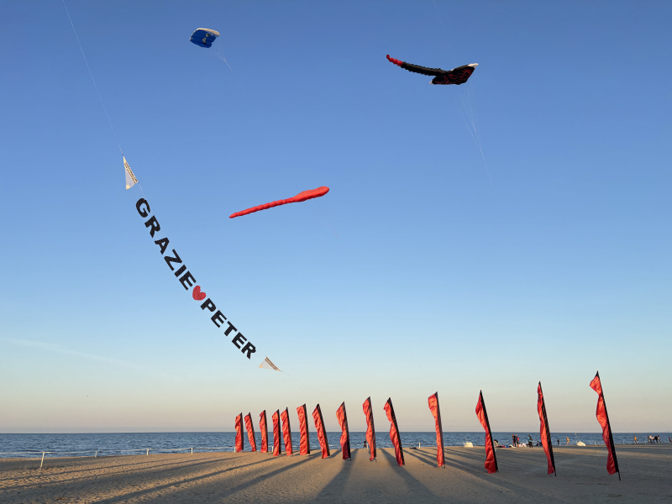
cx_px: 336
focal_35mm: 26
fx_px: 505
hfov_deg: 67.3
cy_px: 252
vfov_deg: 53.1
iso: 50
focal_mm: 5.96
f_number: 1.6
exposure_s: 1/799
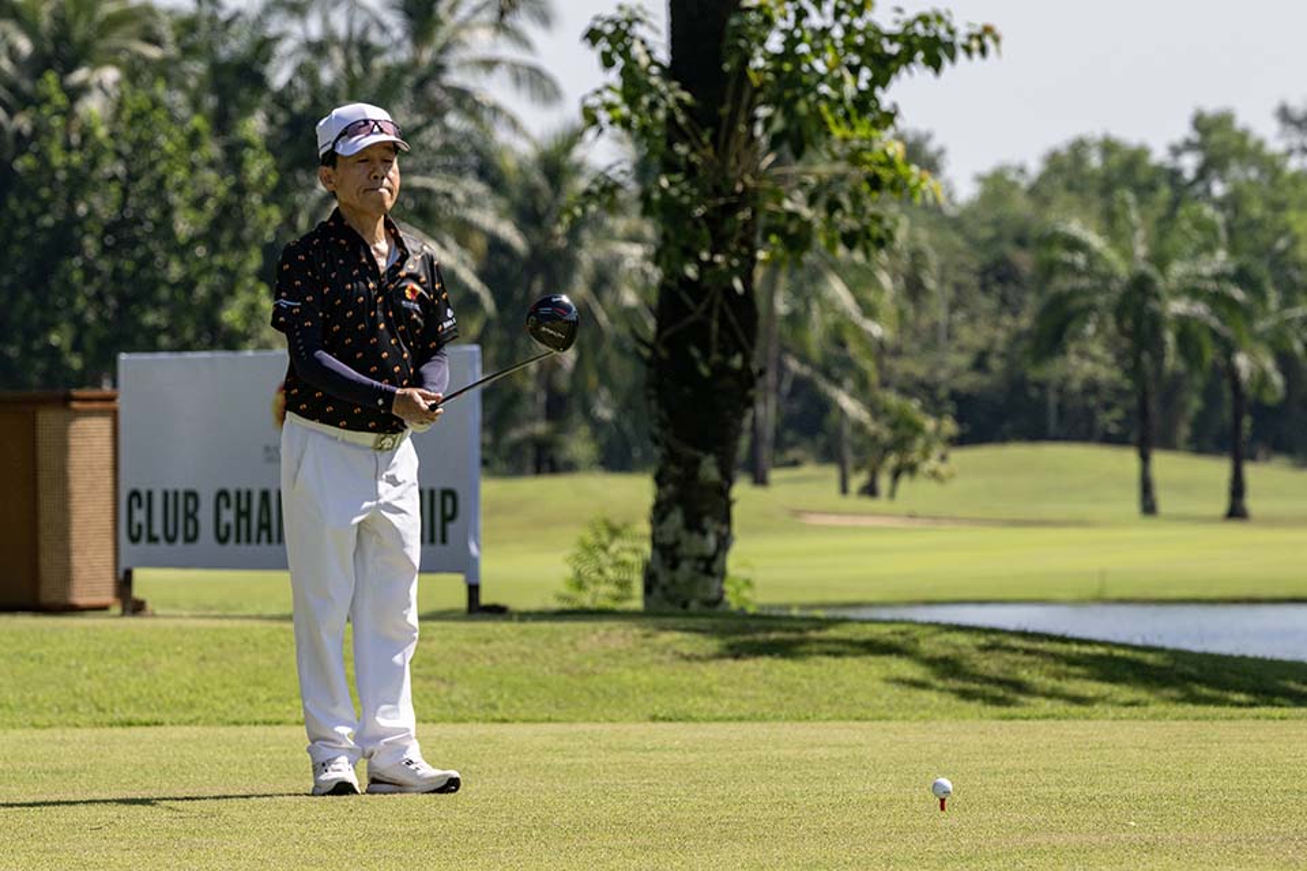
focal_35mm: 150
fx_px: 5445
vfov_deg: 9.1
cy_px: 436
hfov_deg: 13.7
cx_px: 654
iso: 450
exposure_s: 1/2000
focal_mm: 150
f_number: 6.3
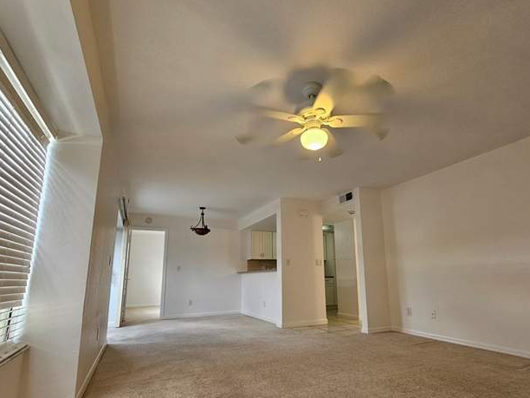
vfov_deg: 74.3
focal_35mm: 17
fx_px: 260
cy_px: 229
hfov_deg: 90.9
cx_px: 280
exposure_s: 1/60
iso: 160
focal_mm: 2.2
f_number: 2.2
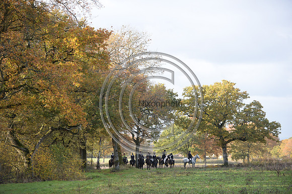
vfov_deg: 9.8
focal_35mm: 140
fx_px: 1135
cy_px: 97
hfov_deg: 14.7
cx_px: 146
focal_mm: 140
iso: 800
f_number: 3.5
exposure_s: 1/1000
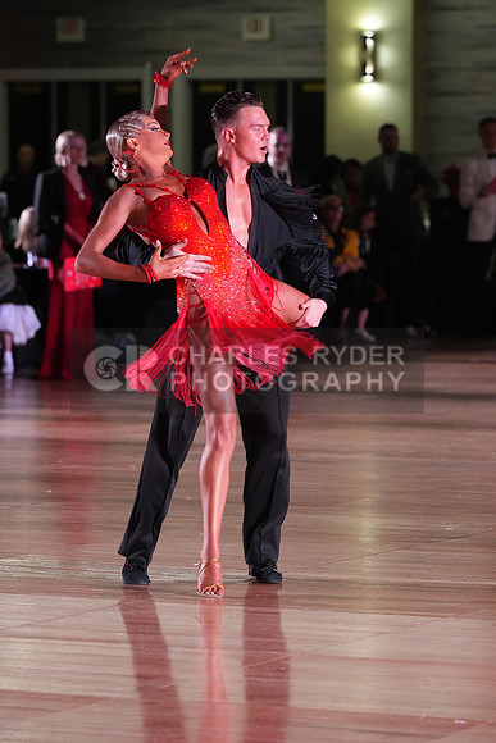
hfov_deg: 6.9
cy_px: 372
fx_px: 4131
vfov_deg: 10.3
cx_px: 248
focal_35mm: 200
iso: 4000
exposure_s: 1/200
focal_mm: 200
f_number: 5.6
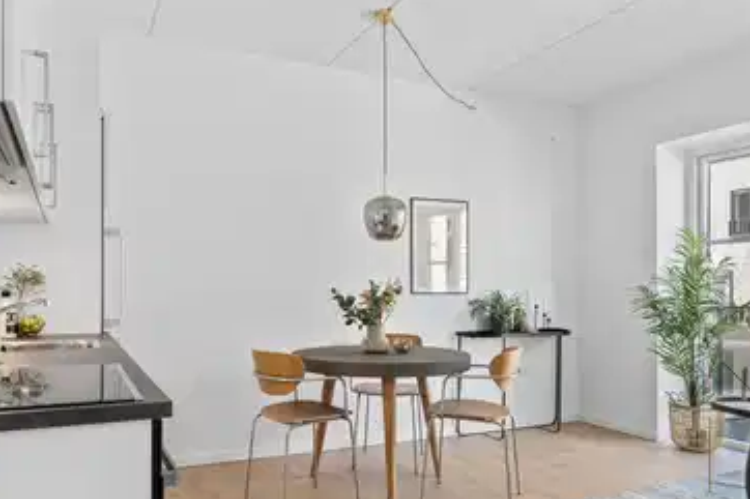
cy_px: 282
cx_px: 331
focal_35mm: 28
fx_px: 575
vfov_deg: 46.8
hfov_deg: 66.0
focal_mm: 15
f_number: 8
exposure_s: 1/8
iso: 200
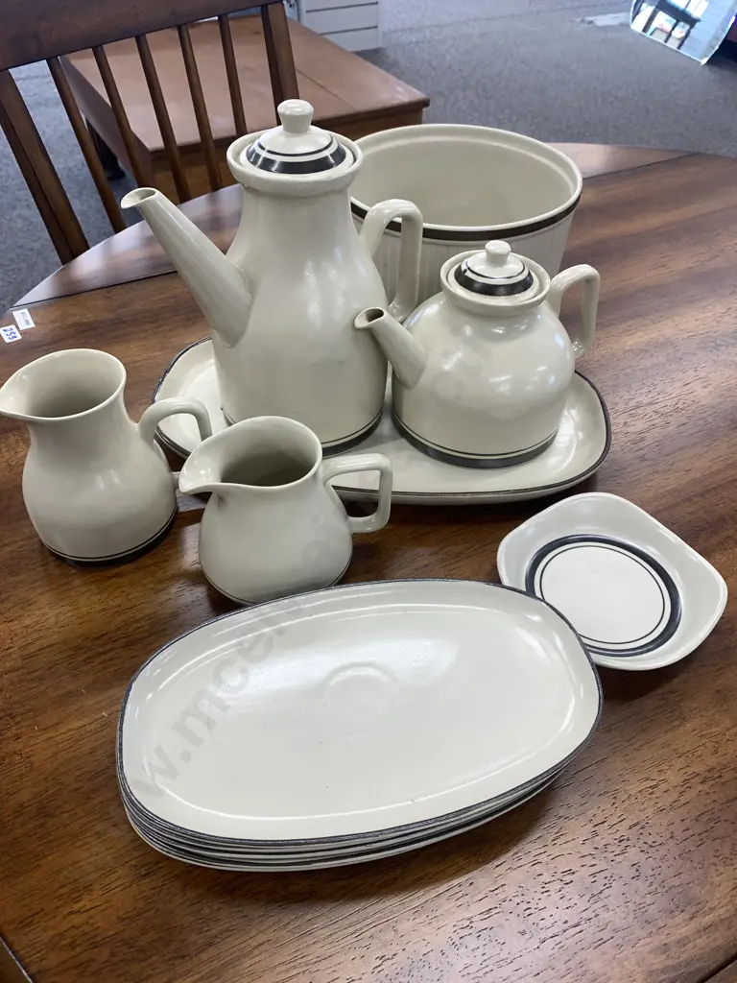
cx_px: 368
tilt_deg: -45.3
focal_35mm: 26
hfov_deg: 53.1
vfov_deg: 67.3
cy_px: 492
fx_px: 738
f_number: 1.8
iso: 64
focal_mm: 4.25
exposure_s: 1/100
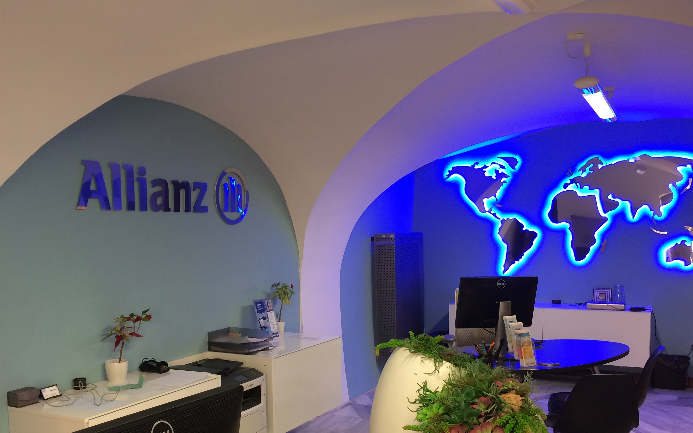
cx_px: 305
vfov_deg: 34.9
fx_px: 680
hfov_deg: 53.9
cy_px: 296
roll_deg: +0.0
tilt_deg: -8.4
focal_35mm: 36
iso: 100
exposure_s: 1/33
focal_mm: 4.15
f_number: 2.2
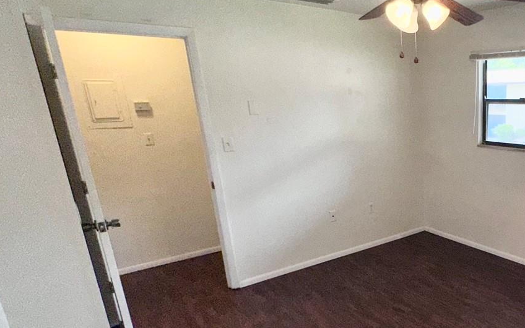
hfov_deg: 58.6
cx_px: 454
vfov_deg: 44.1
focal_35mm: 28
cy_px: 210
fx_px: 401
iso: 32
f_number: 2.2
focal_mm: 2.22
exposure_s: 1/194
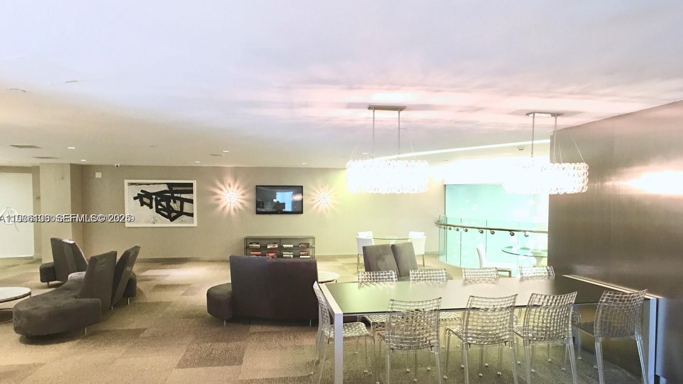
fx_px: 580
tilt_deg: -2.1
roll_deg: -0.3
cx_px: 342
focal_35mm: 32
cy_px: 219
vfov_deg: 36.6
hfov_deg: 61.0
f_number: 2.2
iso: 100
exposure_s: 1/10
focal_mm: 4.15
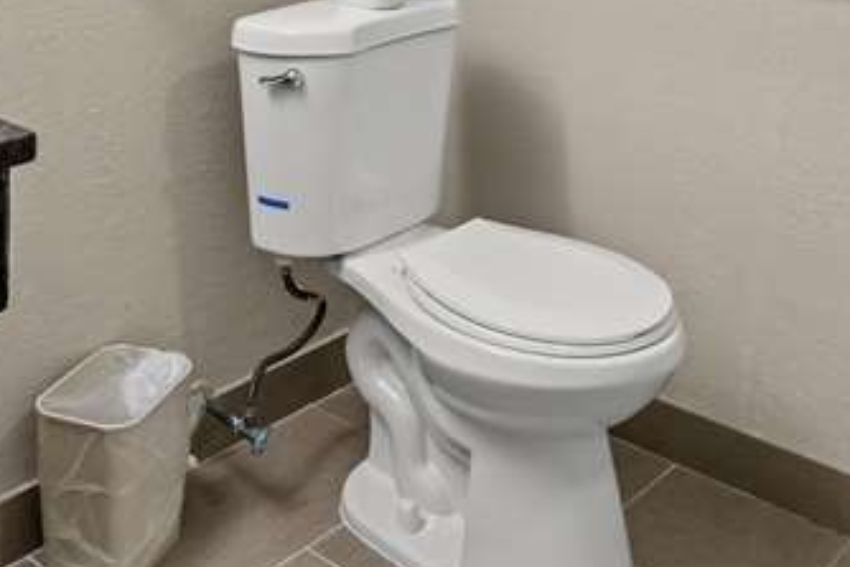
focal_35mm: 52
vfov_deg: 22.0
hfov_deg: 38.0
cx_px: 347
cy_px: -262
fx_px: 1228
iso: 640
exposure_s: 1/20
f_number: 8
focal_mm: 17
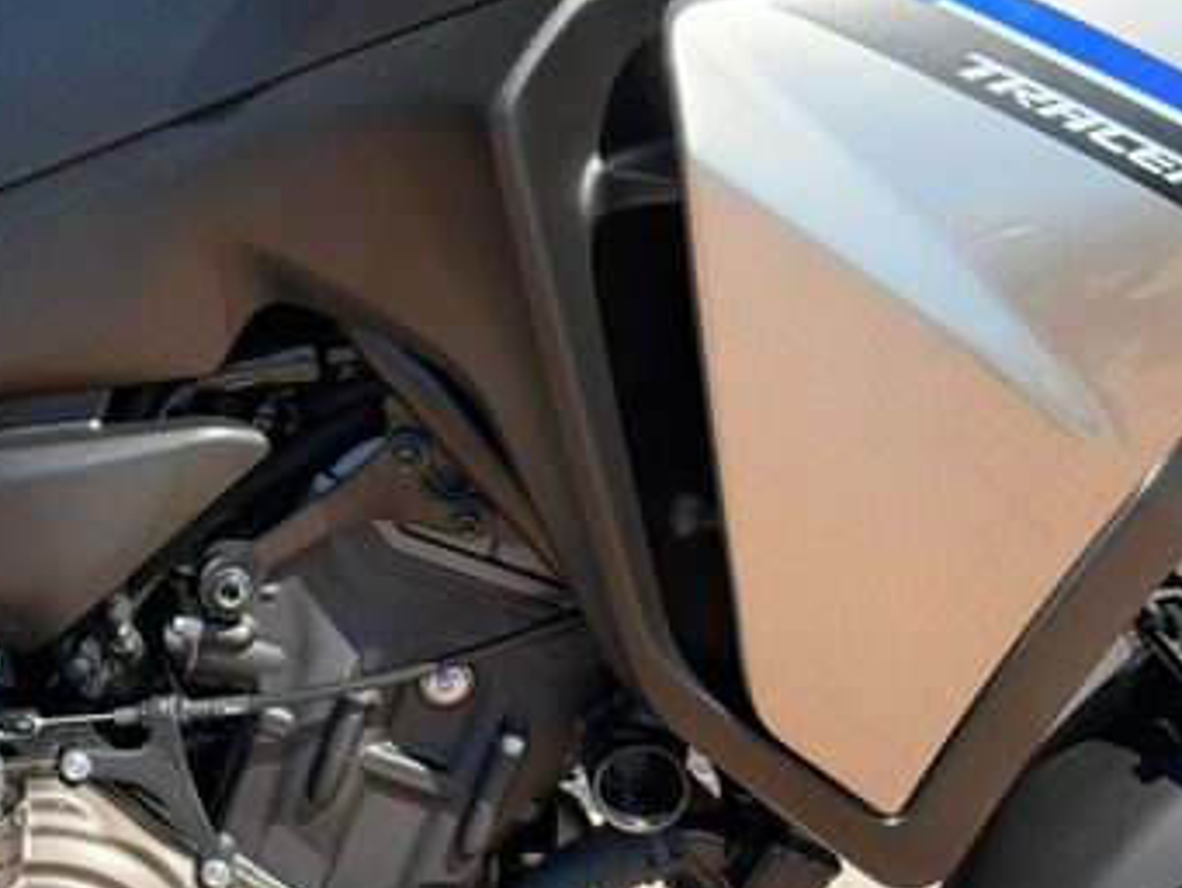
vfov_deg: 16.4
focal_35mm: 90
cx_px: 87
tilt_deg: -31.2
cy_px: 631
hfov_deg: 21.2
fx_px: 3074
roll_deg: -0.7
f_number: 1.78
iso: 100
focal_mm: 6.76
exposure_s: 1/1883
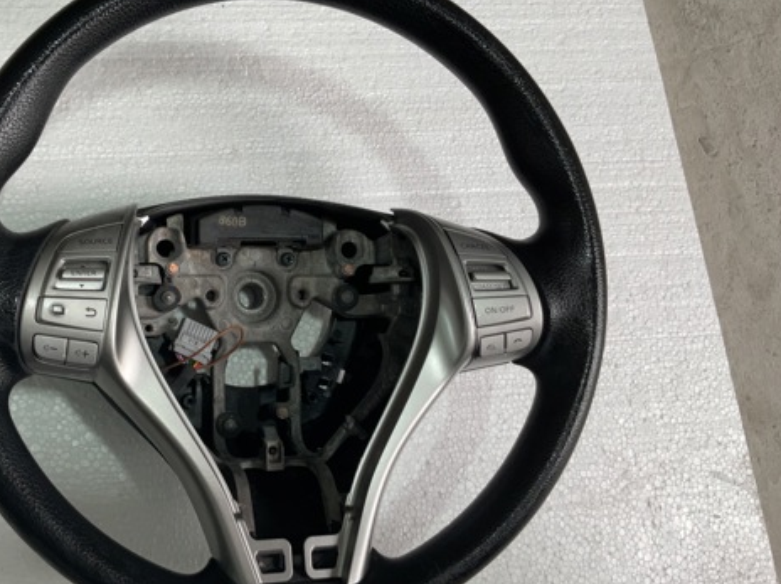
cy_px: 290
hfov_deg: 46.1
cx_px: 259
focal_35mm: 40
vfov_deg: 35.9
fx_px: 902
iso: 16
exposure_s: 1/103
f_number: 1.8
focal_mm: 3
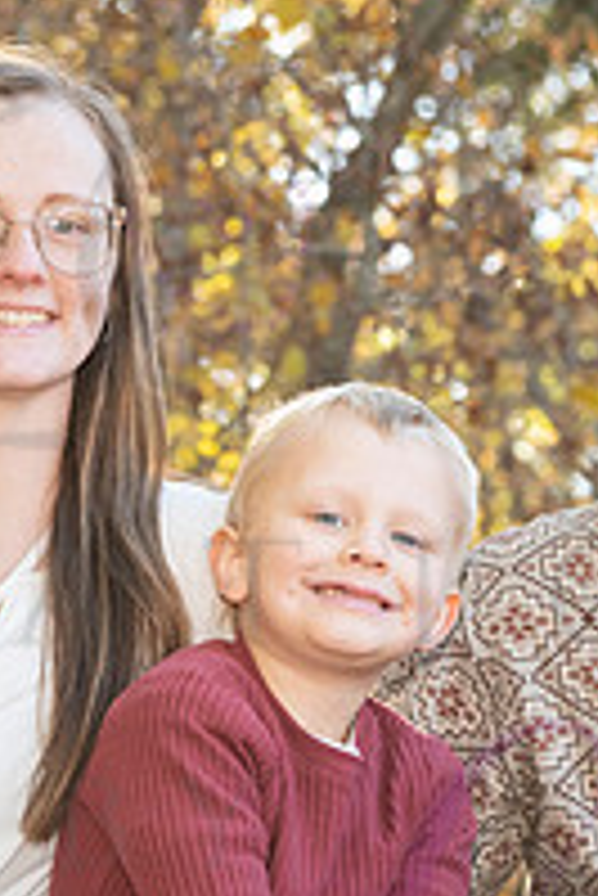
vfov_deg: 13.2
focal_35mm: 154
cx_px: 243
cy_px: 813
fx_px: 3830
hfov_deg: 8.9
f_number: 4
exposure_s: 1/500
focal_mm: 52
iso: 1600
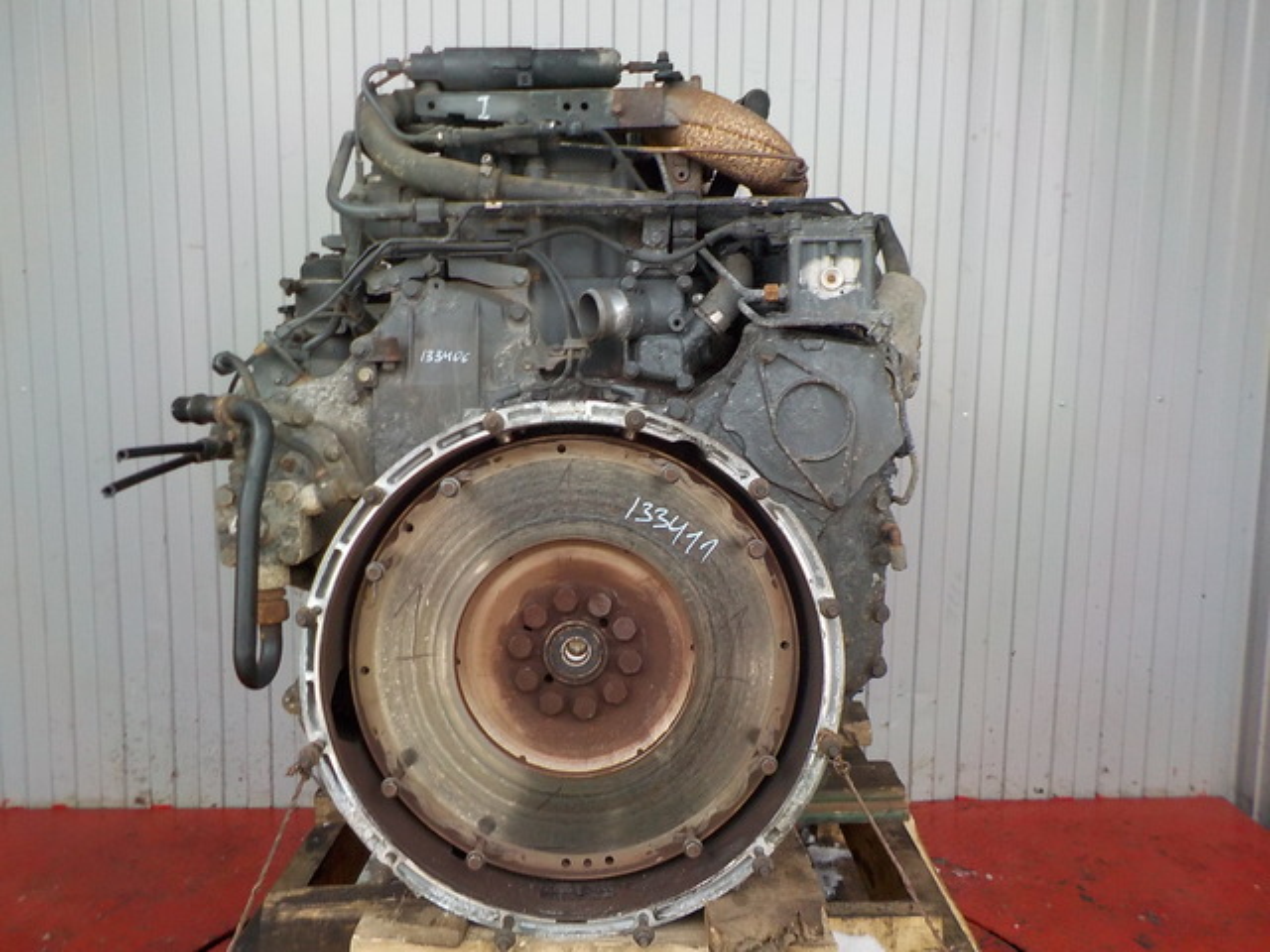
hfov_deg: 60.0
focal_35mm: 30
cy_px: 476
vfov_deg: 46.8
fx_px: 1101
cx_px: 635
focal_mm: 4.1
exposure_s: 1/30
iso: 220
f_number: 3.3
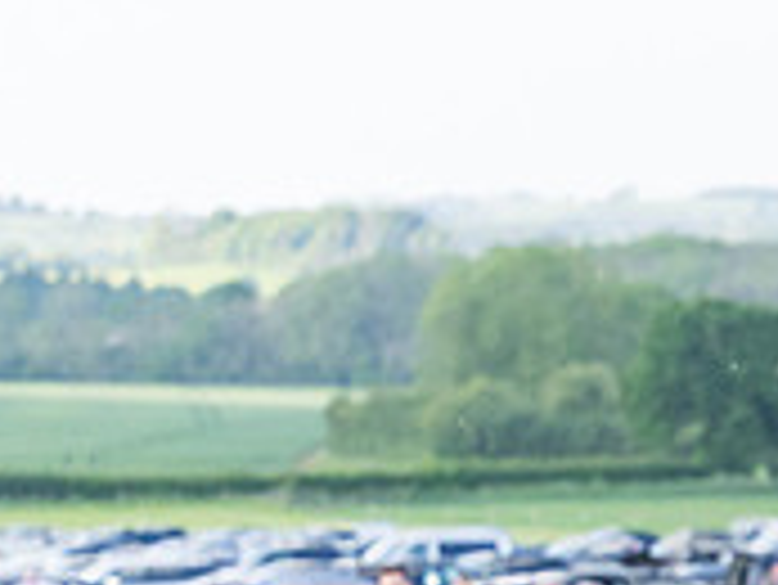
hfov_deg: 5.8
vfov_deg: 4.4
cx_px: 1236
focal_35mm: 338
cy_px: 1085
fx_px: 7602
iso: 800
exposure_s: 1/2500
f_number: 4
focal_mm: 70
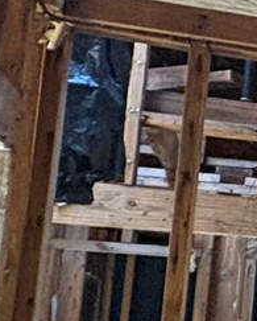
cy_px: 250
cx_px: 932
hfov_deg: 8.8
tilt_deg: +7.9
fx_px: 1091
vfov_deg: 16.6
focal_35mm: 115
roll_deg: -1.1
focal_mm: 2.22
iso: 320
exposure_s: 1/60
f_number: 2.2
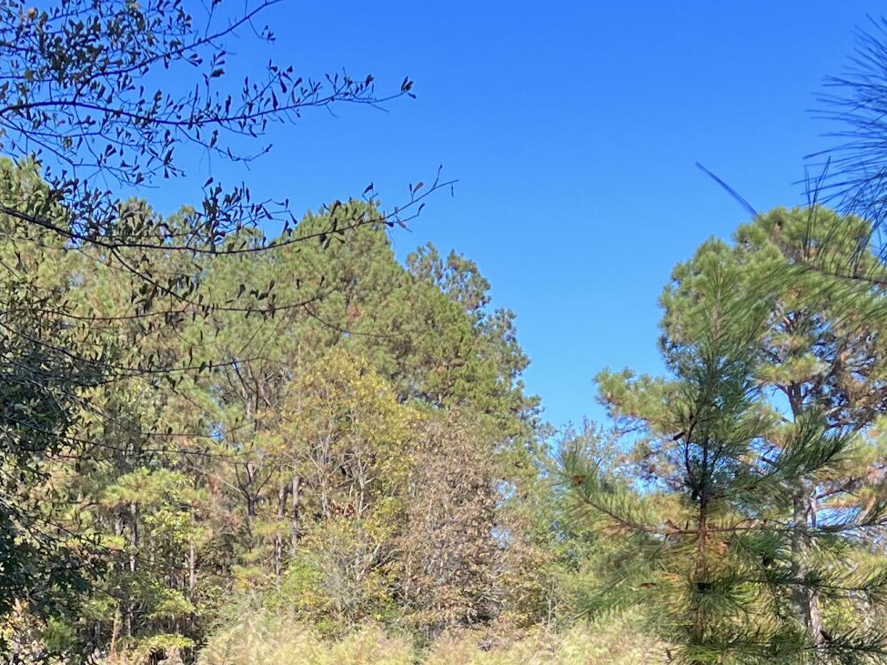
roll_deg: +0.8
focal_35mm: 80
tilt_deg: +0.5
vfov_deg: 17.8
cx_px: 268
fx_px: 2050
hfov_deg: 24.3
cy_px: 737
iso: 50
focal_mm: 5.7
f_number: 1.5
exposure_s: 1/859
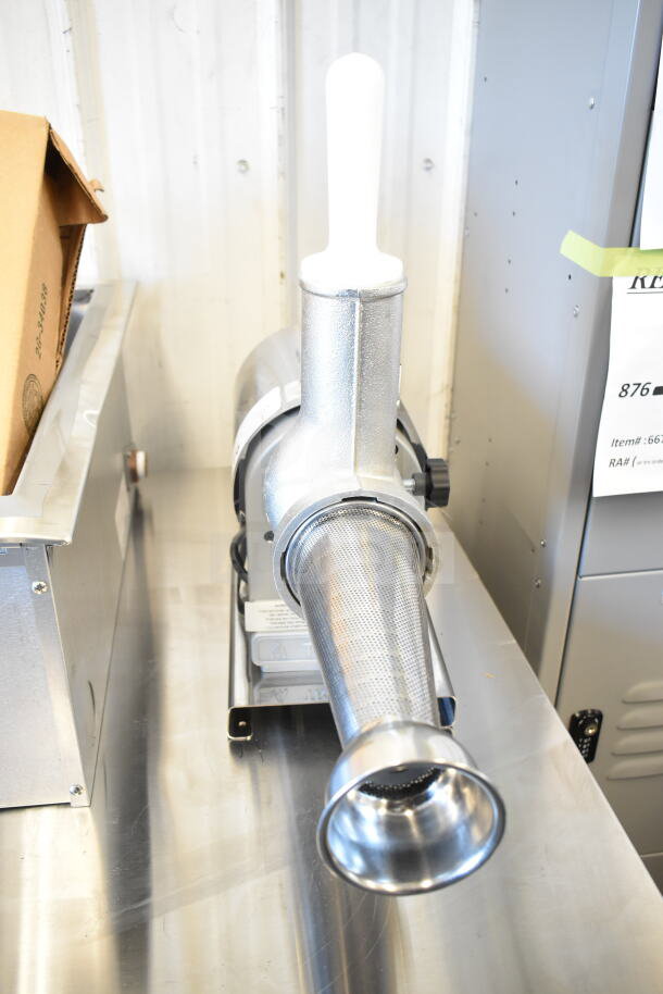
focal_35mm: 33
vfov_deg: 57.2
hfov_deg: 40.0
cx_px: 332
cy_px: 497
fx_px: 911
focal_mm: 22
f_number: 4.5
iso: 1600
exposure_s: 1/80
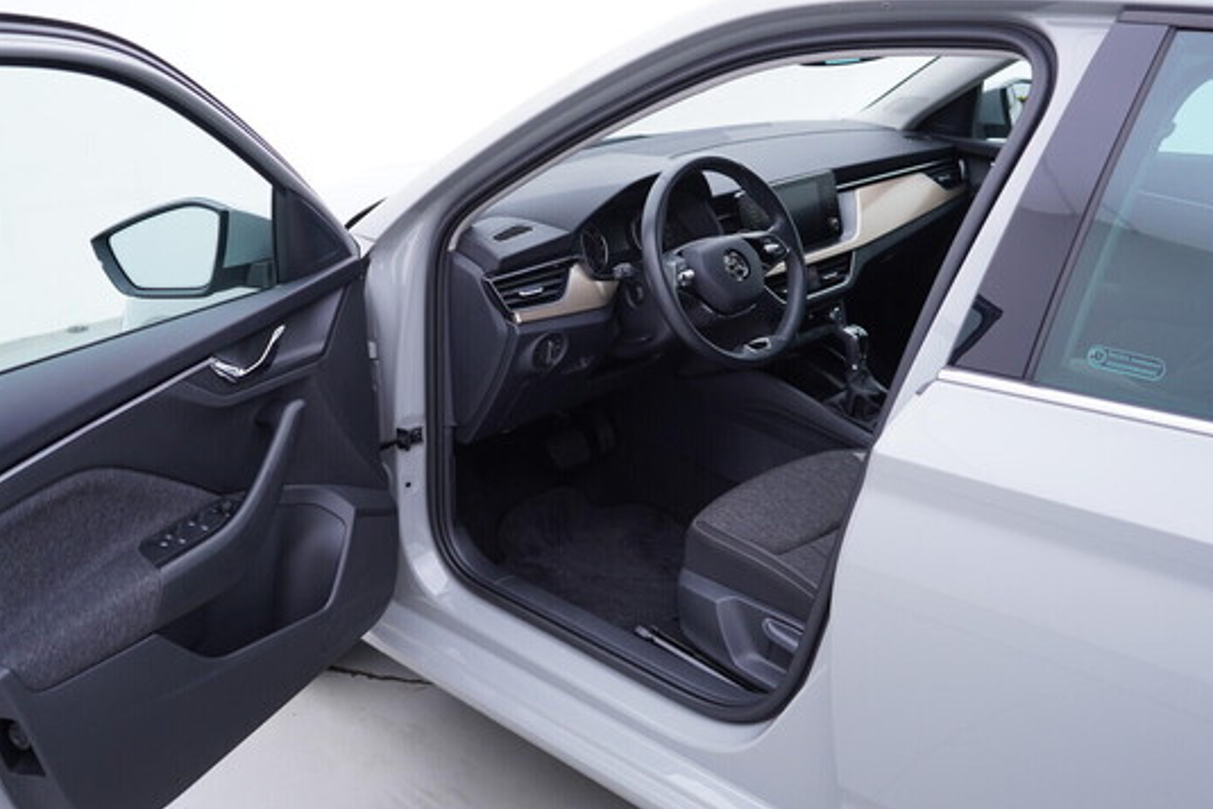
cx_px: 612
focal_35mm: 37
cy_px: 409
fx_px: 1247
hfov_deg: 51.9
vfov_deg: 36.0
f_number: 2.8
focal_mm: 24
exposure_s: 1/40
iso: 125
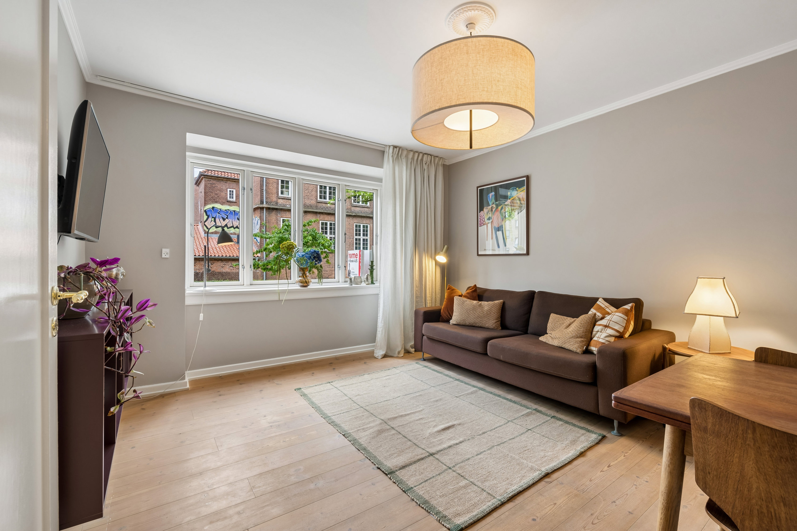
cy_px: 266
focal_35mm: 16
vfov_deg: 73.7
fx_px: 354
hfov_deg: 96.7
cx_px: 398
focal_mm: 16
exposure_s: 1/8
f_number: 9
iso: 125
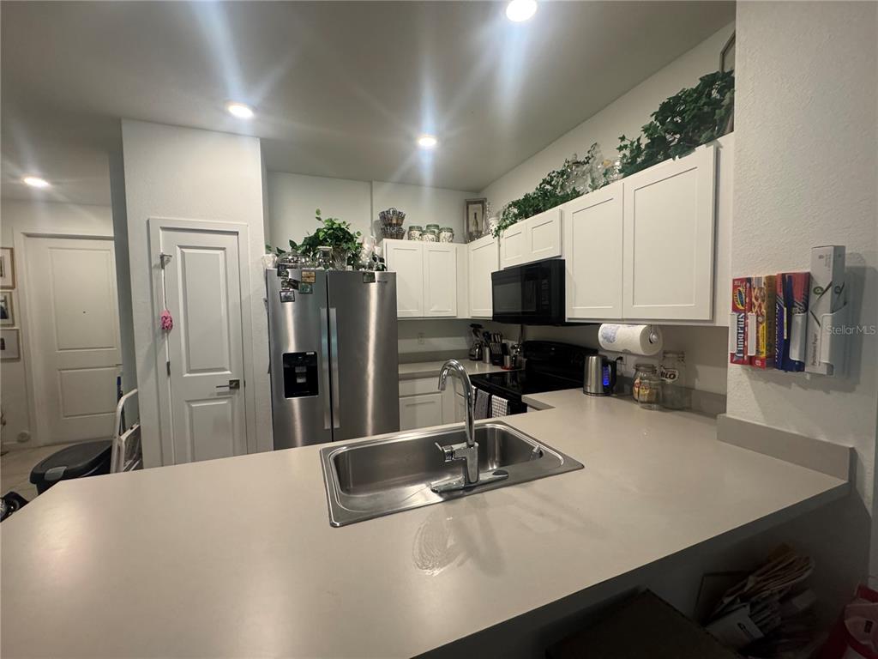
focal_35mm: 14
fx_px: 355
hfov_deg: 102.1
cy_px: 330
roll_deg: +0.6
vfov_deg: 85.7
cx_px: 439
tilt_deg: -3.7
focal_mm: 2.22
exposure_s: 1/120
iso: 320
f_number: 2.2
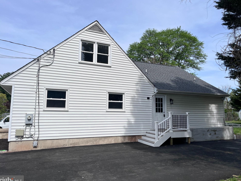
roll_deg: -0.4
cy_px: 91
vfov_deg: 51.4
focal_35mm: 27
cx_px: 118
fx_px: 188
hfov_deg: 65.3
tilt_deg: +5.3
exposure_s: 1/5556
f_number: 1.6
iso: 50
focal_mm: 5.1
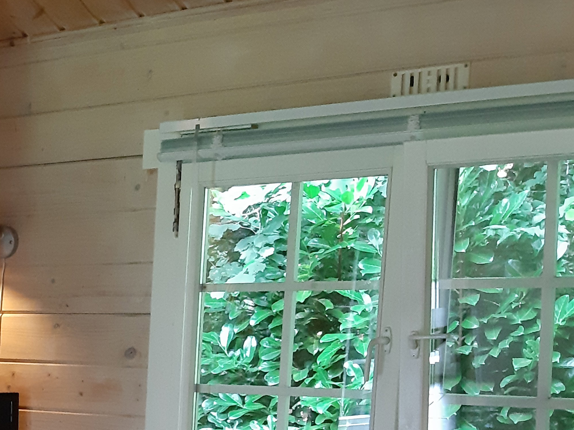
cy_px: 529
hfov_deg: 23.4
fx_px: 1260
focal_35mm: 76
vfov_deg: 18.3
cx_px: -118
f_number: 1.7
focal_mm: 3.93
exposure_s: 1/50
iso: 400
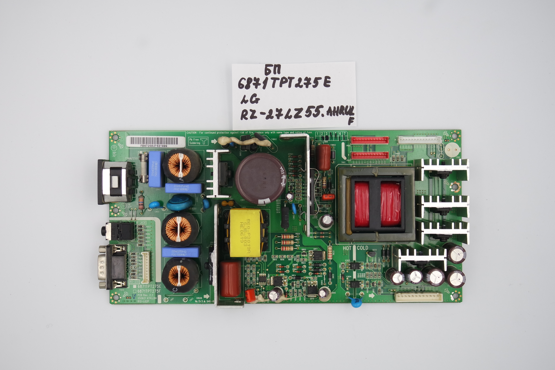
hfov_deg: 43.6
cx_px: 278
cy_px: 185
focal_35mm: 45
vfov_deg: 29.9
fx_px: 694
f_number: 5
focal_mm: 17
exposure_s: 1/125
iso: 160
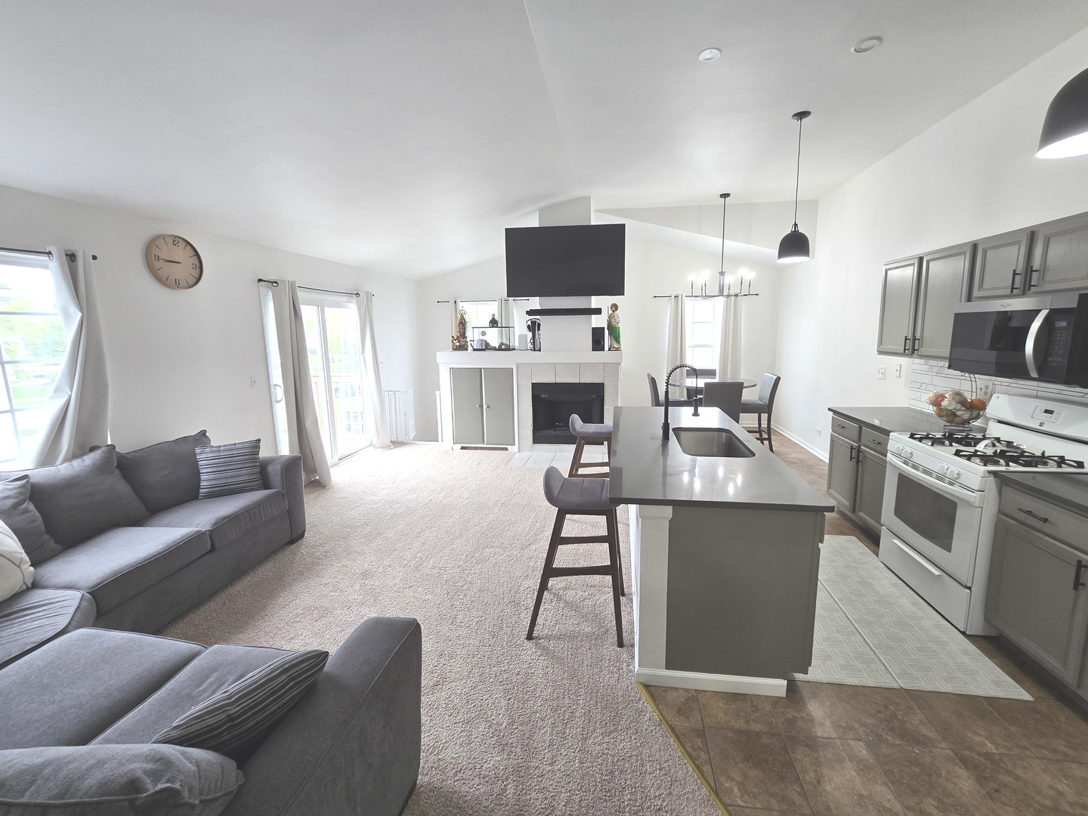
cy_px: 408
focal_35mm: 13
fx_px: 409
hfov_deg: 106.2
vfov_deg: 89.9
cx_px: 544
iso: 100
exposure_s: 1/60
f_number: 2.2
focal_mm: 2.2
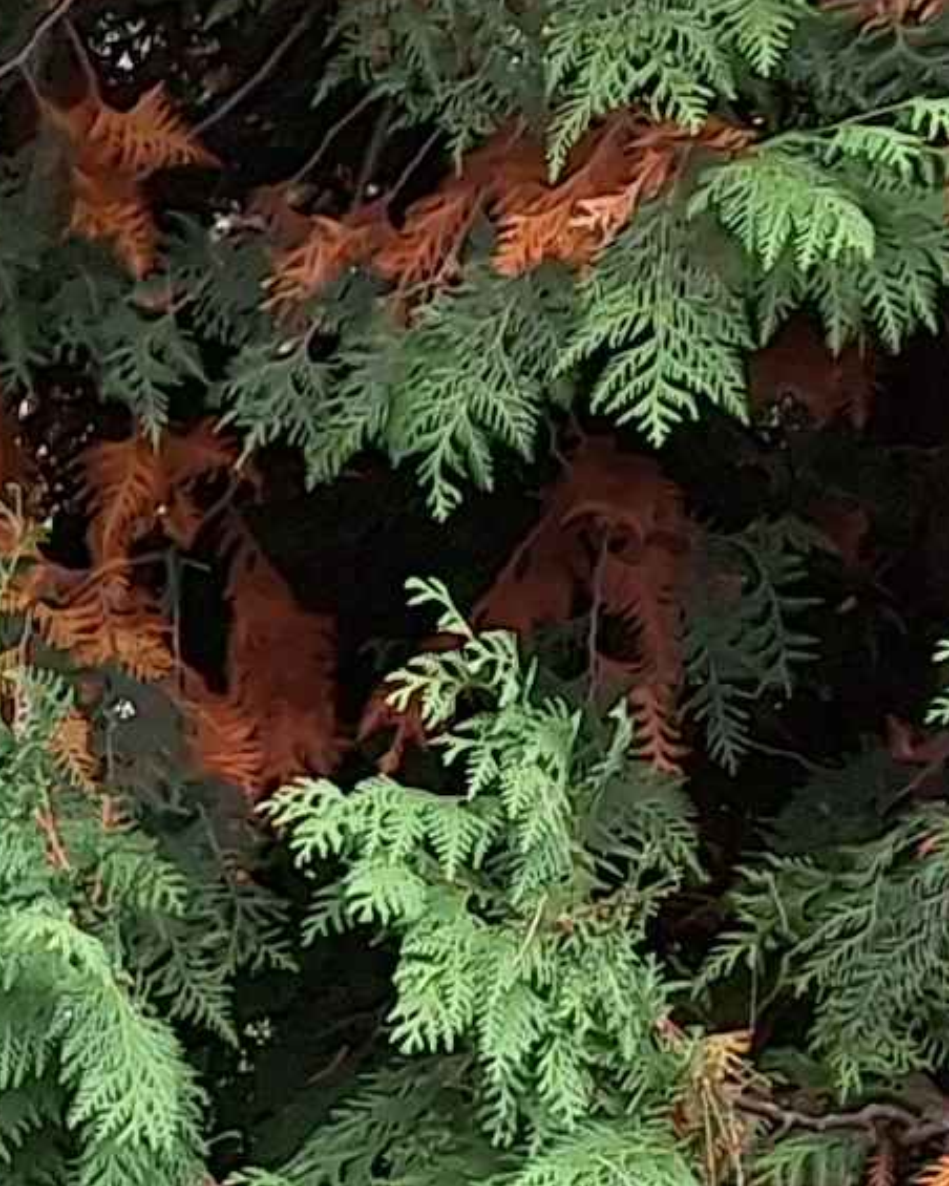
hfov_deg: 7.3
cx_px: -2669
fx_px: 5688
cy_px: 2015
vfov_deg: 11.2
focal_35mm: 162
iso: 40
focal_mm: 5.54
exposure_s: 1/167
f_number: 1.8
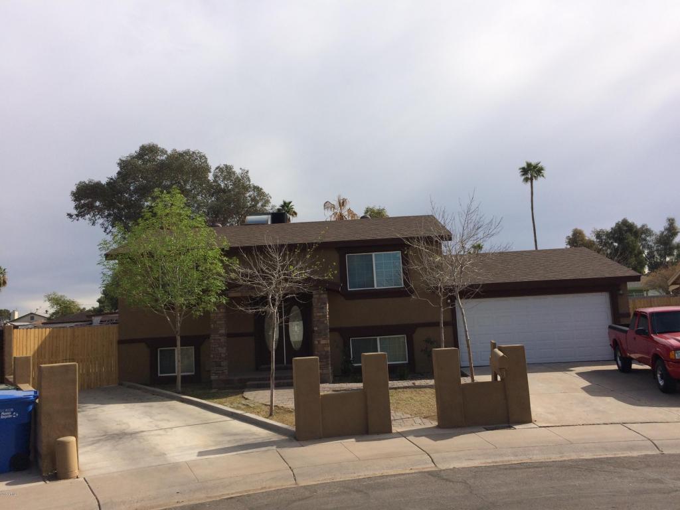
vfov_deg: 48.2
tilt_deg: +5.9
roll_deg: +1.2
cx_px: 340
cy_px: 255
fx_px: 570
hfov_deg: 61.7
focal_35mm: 29
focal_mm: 4.15
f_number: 2.2
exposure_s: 1/2740
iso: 32
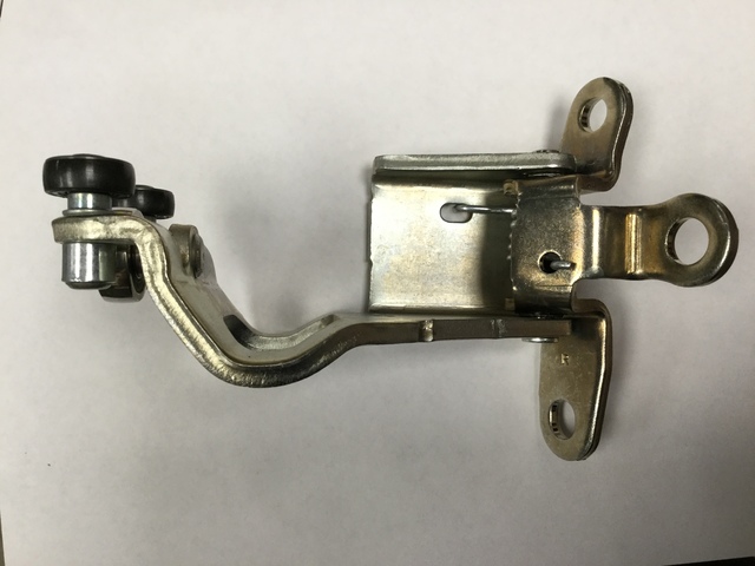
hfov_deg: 58.4
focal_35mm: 31
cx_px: 378
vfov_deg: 45.4
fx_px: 676
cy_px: 283
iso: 40
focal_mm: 3.3
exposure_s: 1/30
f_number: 2.4
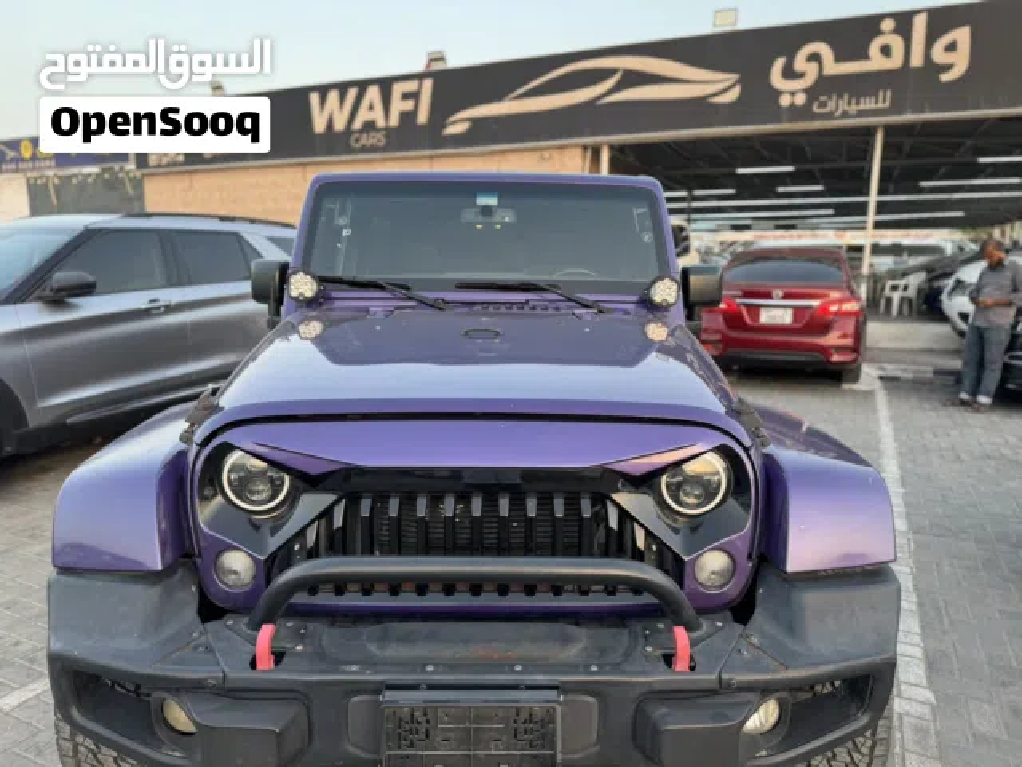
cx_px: 511
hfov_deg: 71.6
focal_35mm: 24
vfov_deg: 56.8
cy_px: 384
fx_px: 709
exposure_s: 1/100
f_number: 1.78
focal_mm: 6.76
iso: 64
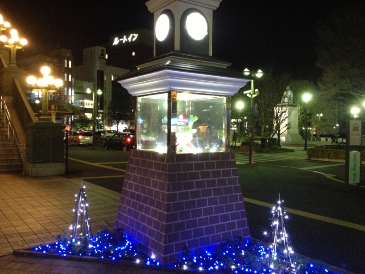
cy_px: 137
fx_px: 369
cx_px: 182
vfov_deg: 40.7
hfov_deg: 52.6
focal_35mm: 35
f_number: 2.4
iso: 640
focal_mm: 4.28
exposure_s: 1/15
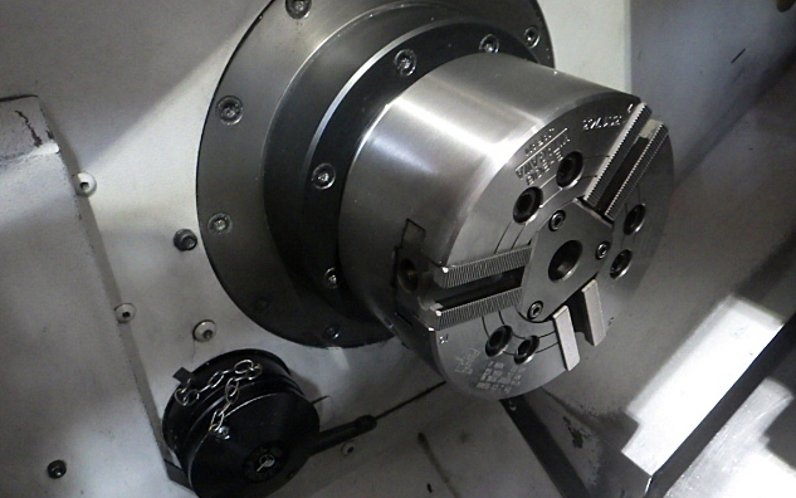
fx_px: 651
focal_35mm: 30
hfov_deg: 62.9
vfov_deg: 41.8
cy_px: 263
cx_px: 395
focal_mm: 5
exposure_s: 1/15
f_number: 3.5
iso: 1600
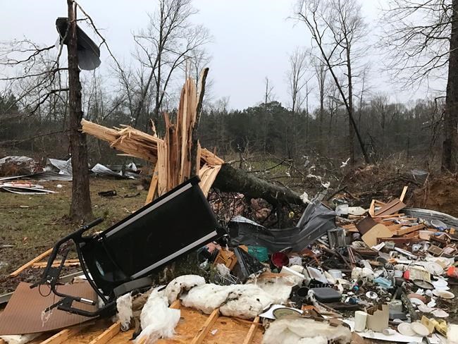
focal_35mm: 28
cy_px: 172
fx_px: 371
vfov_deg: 49.8
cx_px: 229
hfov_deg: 63.4
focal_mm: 3.99
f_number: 1.8
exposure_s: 1/30
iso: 40
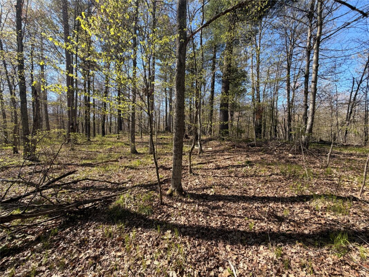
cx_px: 184
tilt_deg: -1.8
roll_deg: -0.3
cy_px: 138
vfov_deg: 85.7
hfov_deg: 102.1
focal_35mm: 14
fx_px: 149
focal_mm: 2.22
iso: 40
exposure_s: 1/502
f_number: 2.2
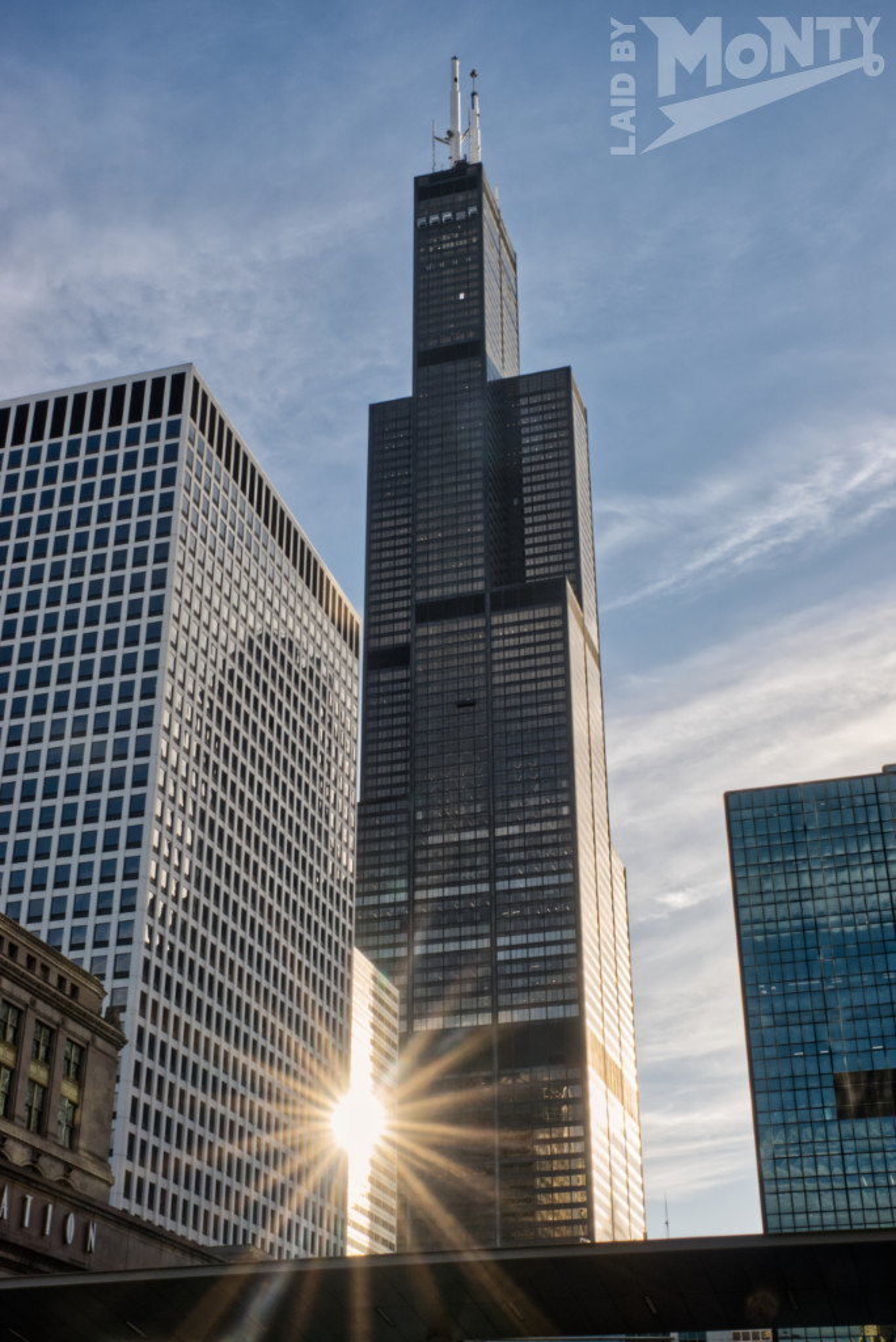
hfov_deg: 30.6
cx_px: 448
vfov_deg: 44.5
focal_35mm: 44
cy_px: 671
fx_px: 1640
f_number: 14
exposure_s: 1/50
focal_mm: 16.3
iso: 100
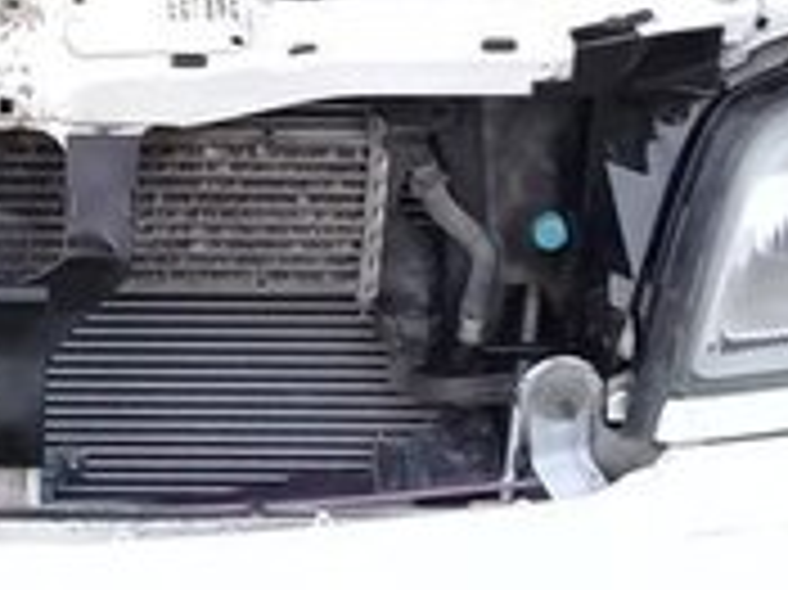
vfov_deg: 12.3
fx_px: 2662
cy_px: -151
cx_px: 9
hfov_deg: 16.5
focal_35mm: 117
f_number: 2.2
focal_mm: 3.3
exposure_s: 1/60
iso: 80
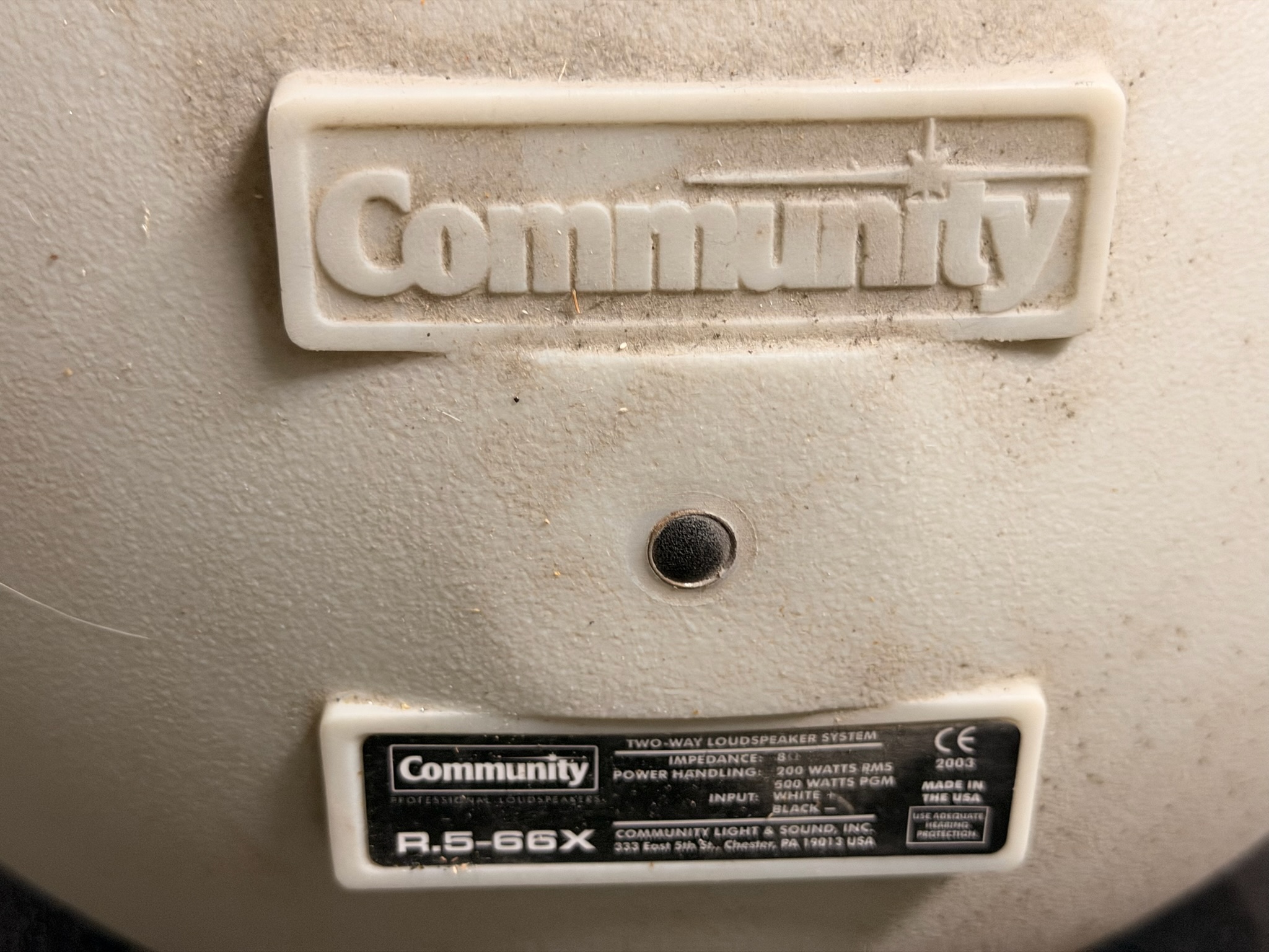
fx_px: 1760
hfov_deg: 39.7
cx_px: 634
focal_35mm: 48
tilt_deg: -28.2
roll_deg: +0.2
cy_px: 476
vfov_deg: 30.3
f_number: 1.78
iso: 250
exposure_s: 1/46
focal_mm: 6.76
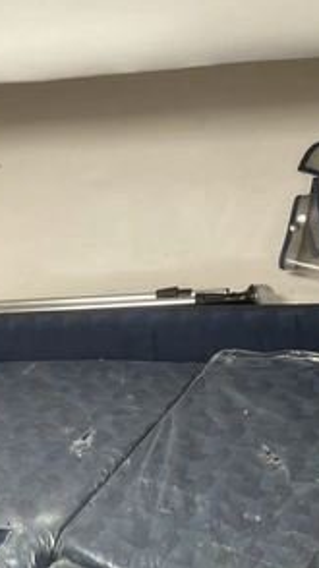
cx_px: 81
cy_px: 280
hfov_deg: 27.3
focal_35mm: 43
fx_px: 648
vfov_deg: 47.4
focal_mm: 3
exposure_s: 1/117
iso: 64
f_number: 1.8
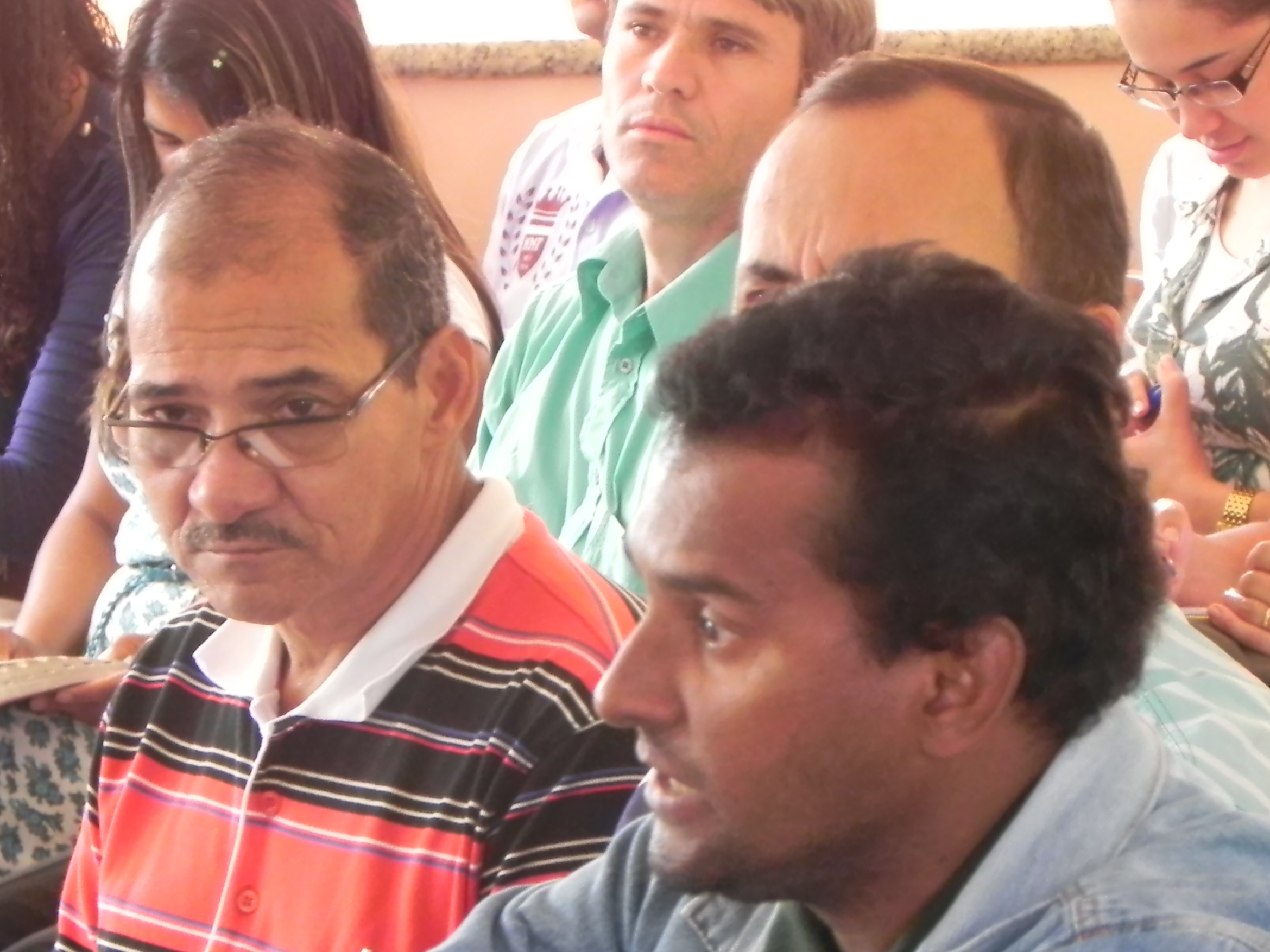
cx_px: 555
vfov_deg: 5.2
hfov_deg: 6.9
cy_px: 686
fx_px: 10529
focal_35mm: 287
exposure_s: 1/19.5
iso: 200
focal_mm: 32.7
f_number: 4.5
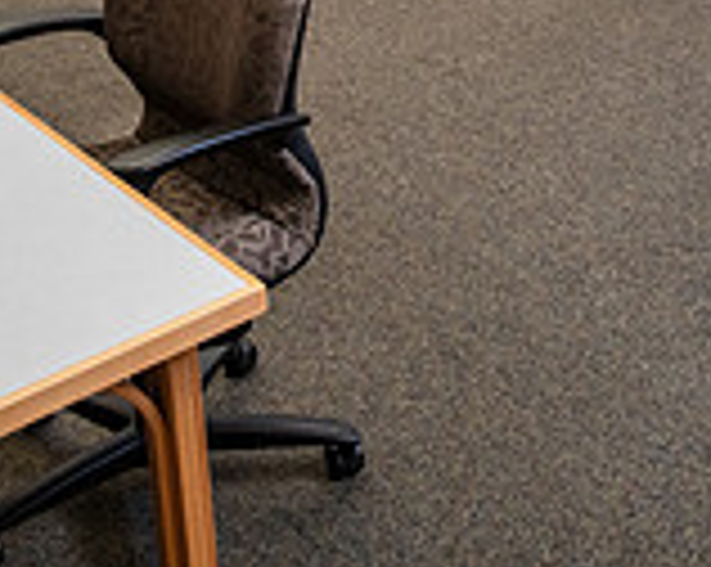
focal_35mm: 69
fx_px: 1450
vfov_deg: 20.1
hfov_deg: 27.5
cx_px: 333
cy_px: -187
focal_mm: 20
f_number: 4
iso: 800
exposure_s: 1/160
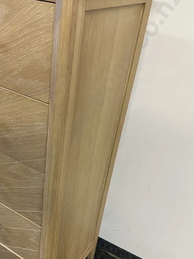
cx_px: 58
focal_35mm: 37
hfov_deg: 38.0
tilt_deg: -32.8
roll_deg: -4.9
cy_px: 153
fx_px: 276
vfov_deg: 49.9
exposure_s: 1/50
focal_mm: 6.86
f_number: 1.78
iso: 250
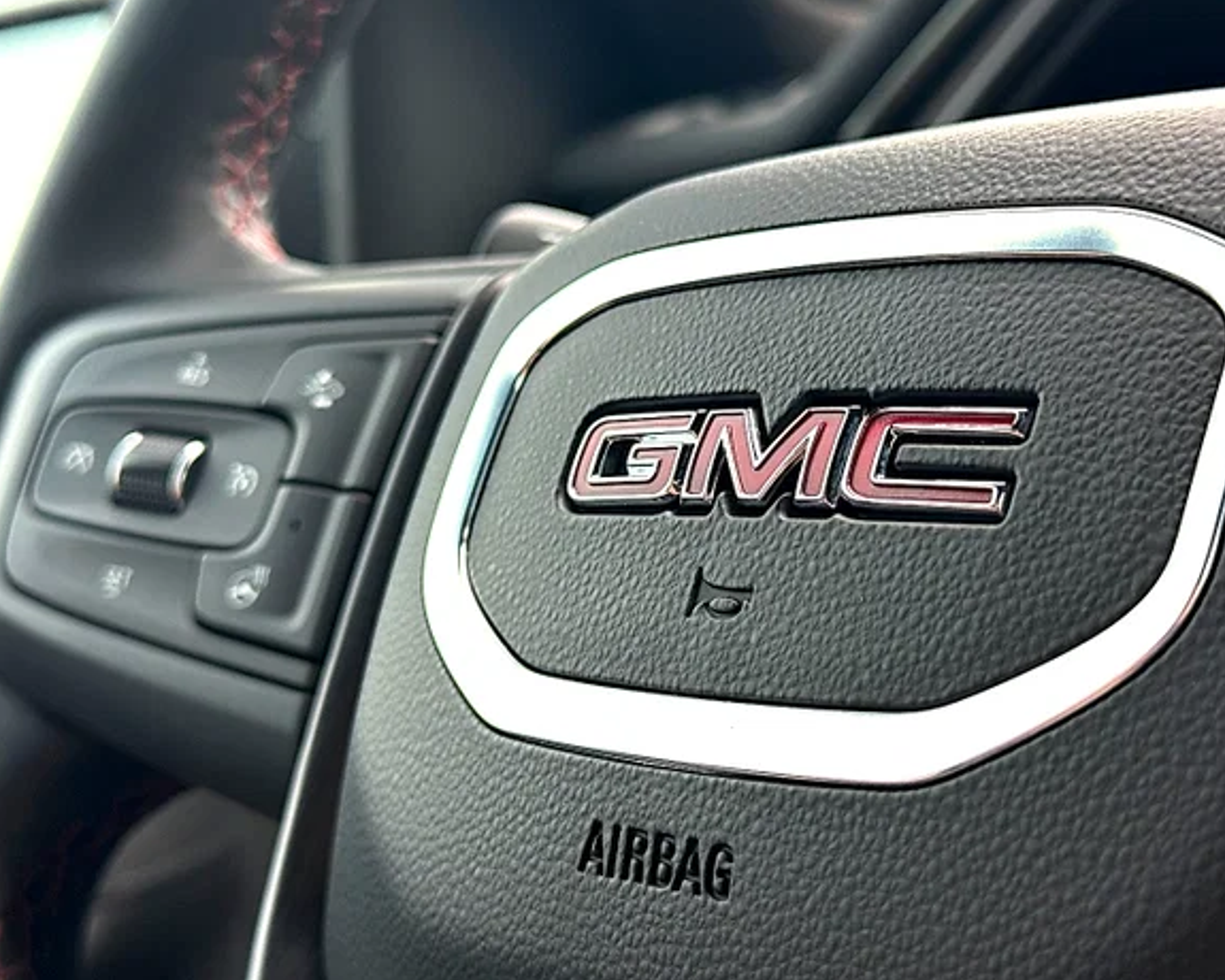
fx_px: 2067
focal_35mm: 57
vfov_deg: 26.7
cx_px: 667
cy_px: 470
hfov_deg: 33.0
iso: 50
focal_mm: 6.86
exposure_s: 1/121
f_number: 1.78
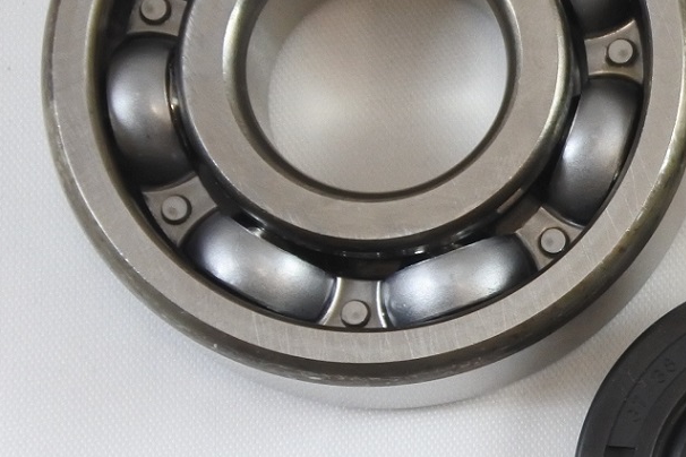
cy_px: 218
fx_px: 2858
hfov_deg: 13.1
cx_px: 931
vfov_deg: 9.1
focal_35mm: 150
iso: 500
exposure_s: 1/125
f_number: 4.8
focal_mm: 20.1
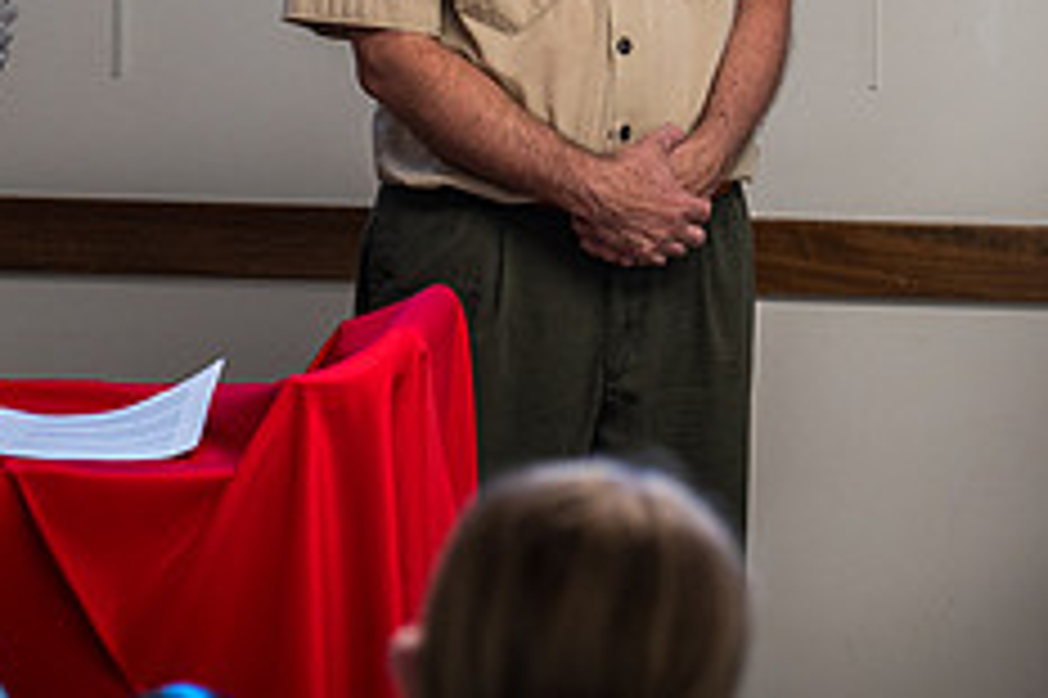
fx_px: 6662
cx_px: 783
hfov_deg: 9.0
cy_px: -54
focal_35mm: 229
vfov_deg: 6.0
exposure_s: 1/125
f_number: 4
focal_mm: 92
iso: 1600
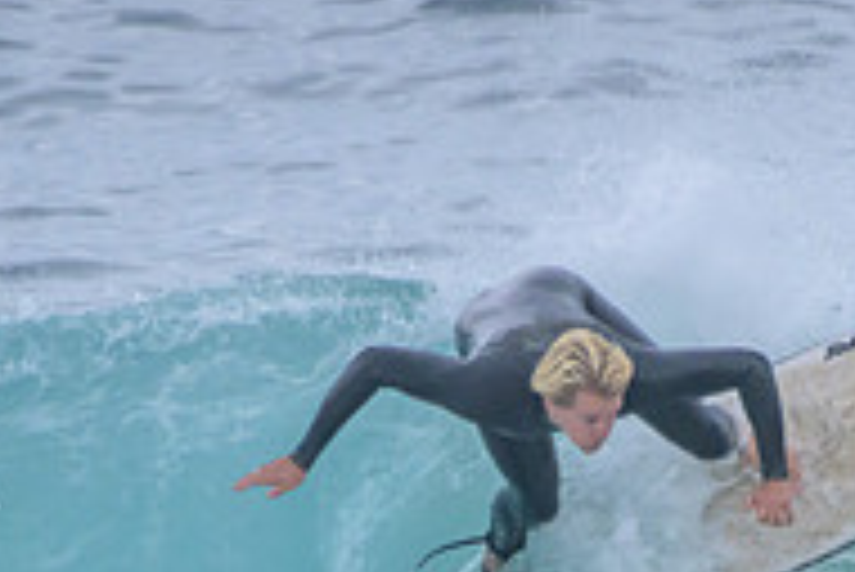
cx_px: 886
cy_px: 732
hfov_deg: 0.7
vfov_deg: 0.5
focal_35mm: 2901
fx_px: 68949
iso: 2200
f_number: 11
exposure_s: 1/2000
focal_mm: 950
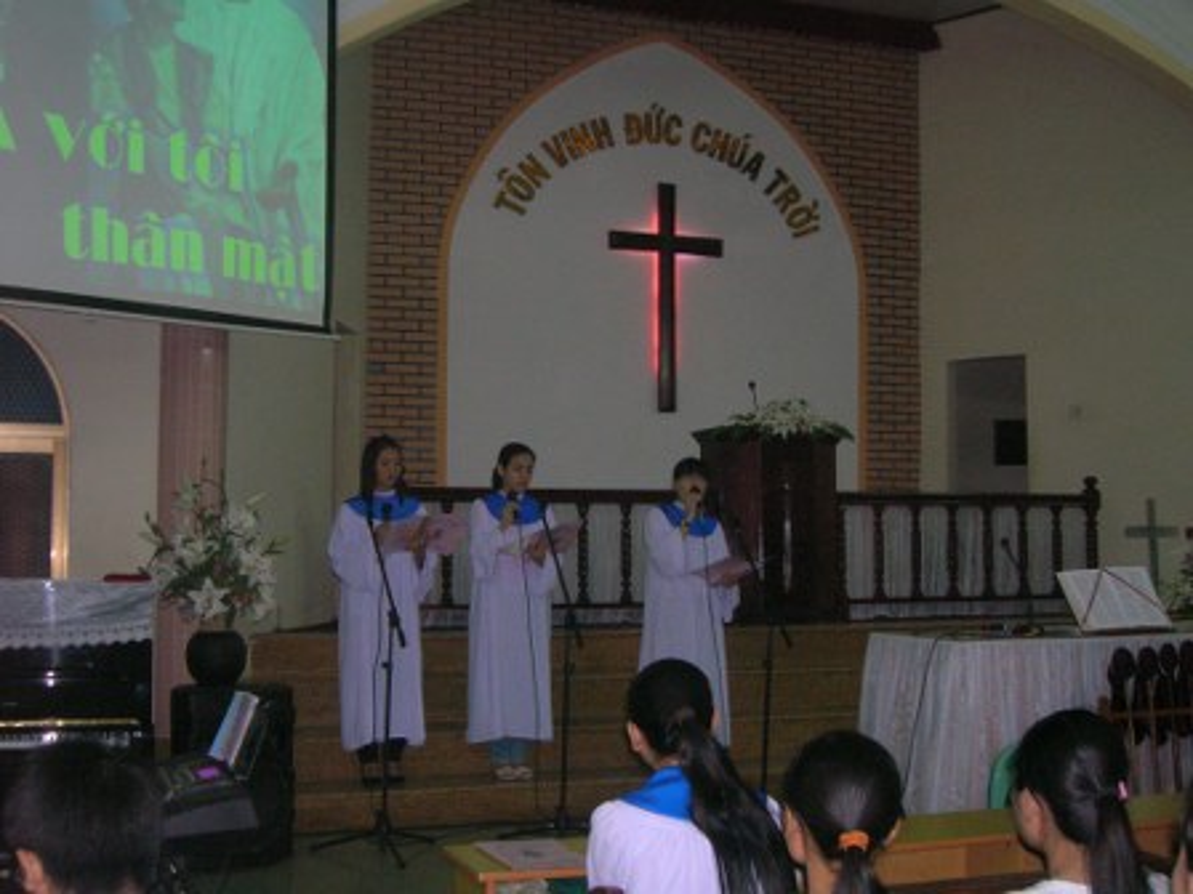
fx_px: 1447
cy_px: 447
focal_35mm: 42
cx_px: 596
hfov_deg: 44.8
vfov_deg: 34.3
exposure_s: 1/60.1
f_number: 3.1
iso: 200
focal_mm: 7
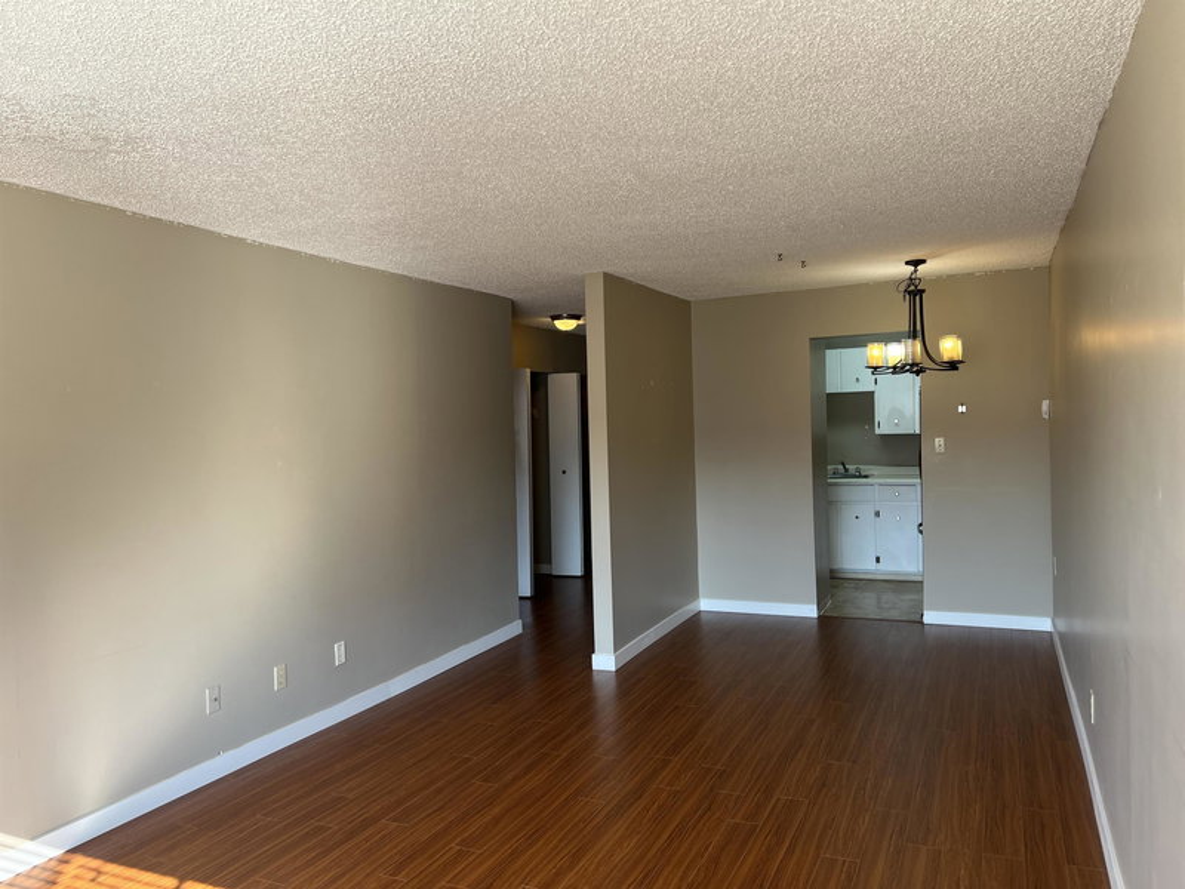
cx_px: 592
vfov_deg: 53.1
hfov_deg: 67.3
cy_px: 444
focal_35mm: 26
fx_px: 890
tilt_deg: -1.4
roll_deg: +1.6
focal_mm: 5.7
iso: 40
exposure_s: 1/172
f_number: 1.5
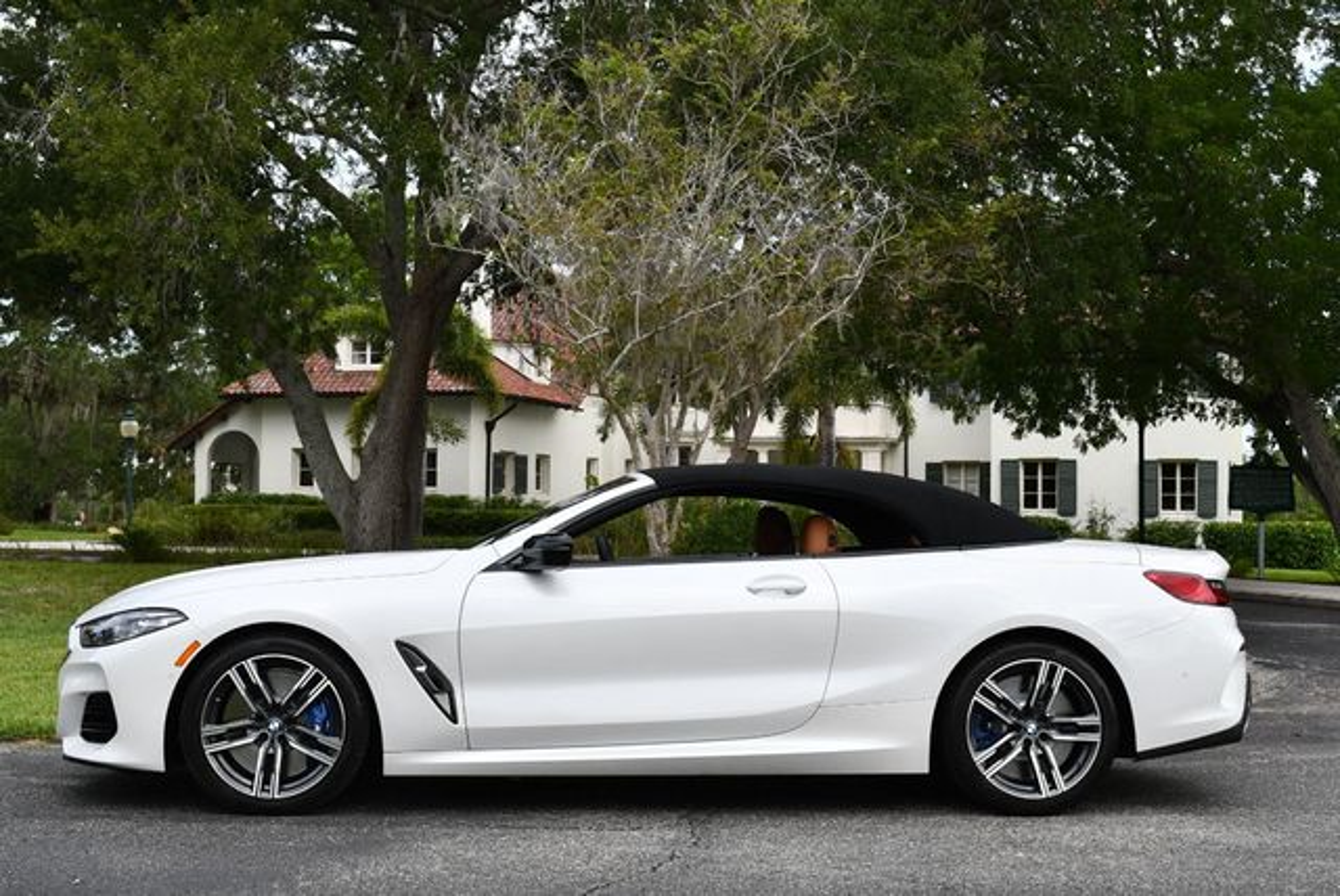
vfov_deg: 28.1
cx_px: 670
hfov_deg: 41.1
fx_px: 1788
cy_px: 448
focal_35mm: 48
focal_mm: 24
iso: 200
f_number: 8
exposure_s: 1/250
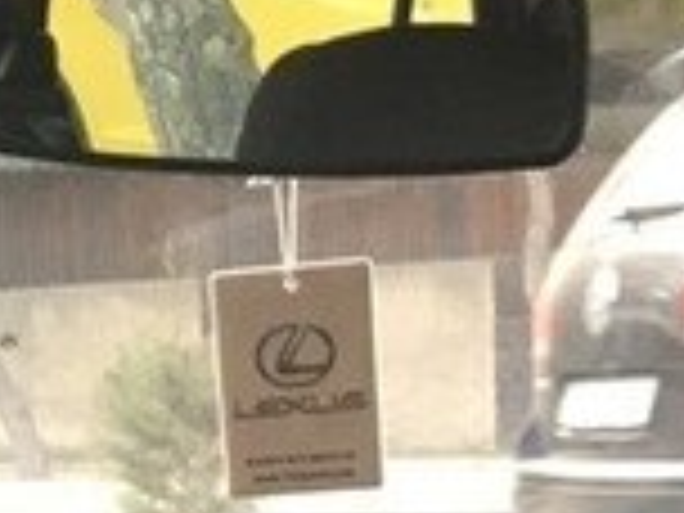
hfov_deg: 15.6
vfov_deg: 10.6
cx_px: 180
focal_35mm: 126
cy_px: 1091
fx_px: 2490
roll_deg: +3.4
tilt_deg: -15.4
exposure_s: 1/33
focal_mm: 4.15
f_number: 2.2
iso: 200
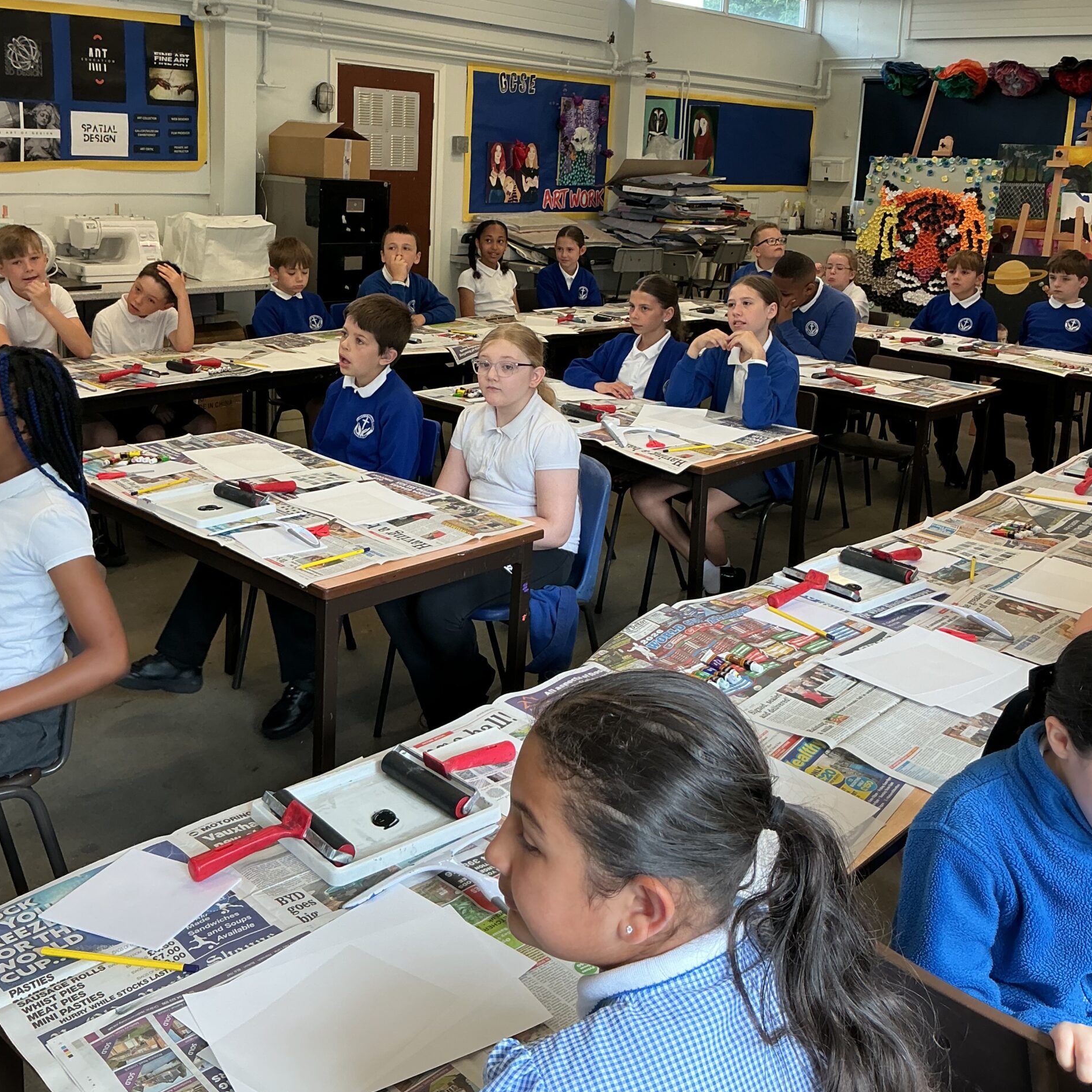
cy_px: 354
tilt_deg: -10.4
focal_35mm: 35
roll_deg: -1.6
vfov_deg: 46.4
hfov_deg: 47.2
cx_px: 547
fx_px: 1249
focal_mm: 3
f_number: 1.8
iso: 40
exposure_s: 1/60
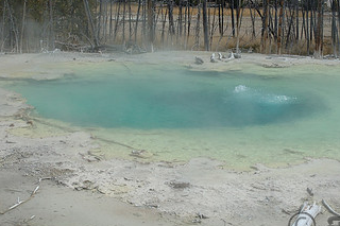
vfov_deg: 17.2
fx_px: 745
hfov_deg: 25.7
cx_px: 177
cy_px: 80
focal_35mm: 79
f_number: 8
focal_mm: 29
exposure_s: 1/250
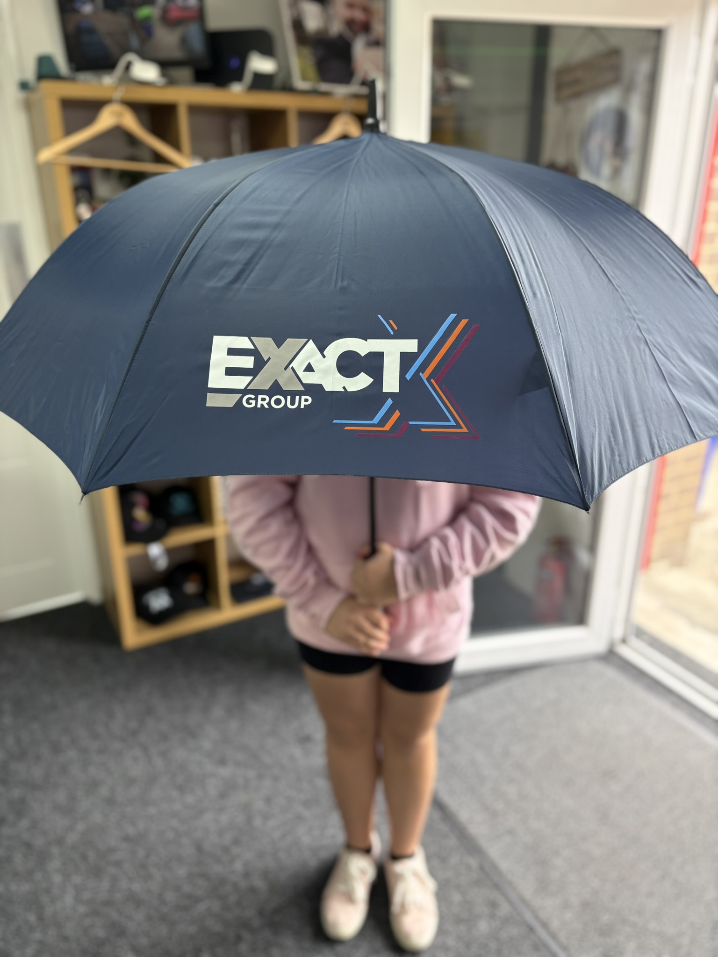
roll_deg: +0.2
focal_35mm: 26
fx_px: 719
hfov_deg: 53.1
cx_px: 359
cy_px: 478
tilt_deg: -21.1
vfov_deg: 67.3
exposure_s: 1/121
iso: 40
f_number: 1.6
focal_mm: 5.96
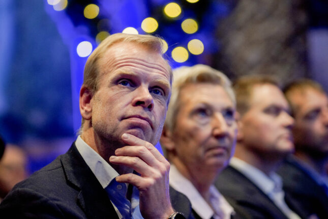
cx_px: 164
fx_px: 1157
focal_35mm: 127
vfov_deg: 10.8
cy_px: 110
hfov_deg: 16.1
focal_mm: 85
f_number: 1.8
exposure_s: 1/250
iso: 2500
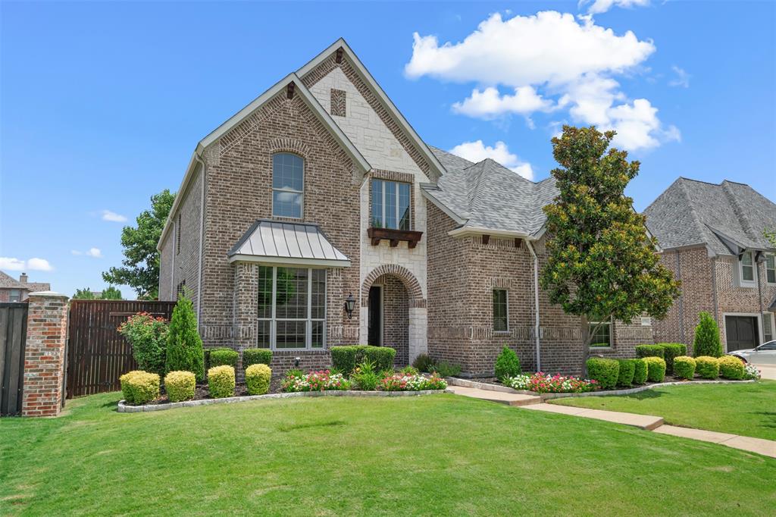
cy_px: 258
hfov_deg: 73.8
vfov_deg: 53.1
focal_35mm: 24
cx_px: 388
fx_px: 517
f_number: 8
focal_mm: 24
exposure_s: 1/160
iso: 400
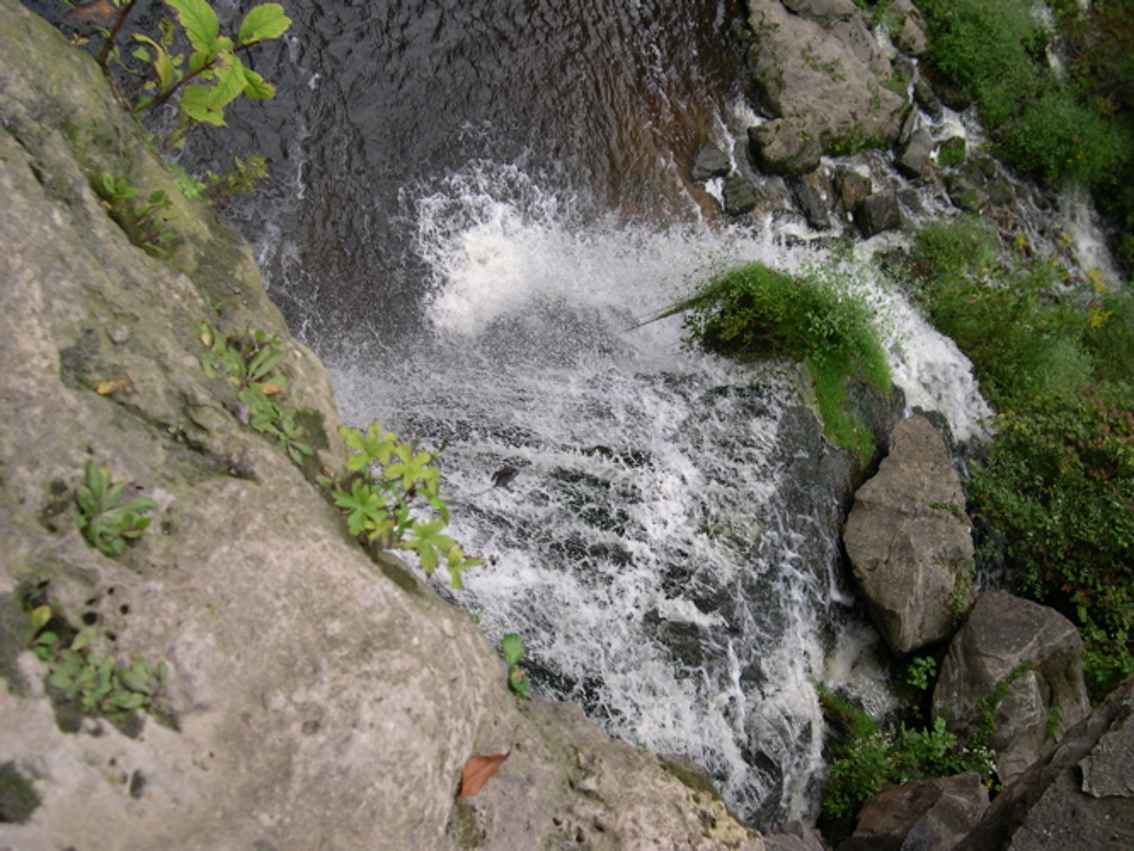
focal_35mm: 38
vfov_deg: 37.7
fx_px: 1245
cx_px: 567
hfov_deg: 49.0
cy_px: 426
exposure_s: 1/216
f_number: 2.8
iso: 100
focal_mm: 8
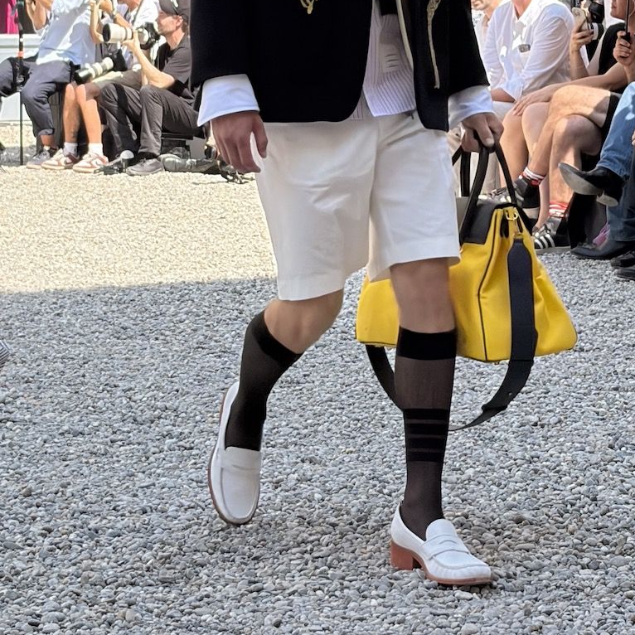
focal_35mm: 96
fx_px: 1992
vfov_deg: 17.9
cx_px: 338
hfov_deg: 18.1
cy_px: 95
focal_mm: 5.96
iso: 40
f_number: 1.6
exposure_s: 1/2075
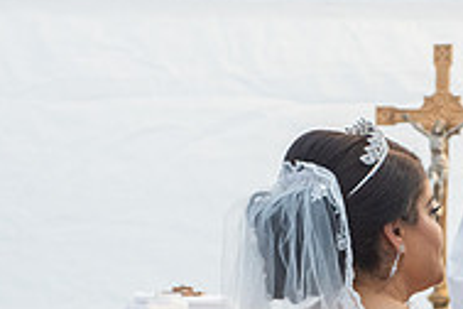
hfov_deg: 4.7
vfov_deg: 3.2
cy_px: 441
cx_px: 400
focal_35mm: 434
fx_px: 5581
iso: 800
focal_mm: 135
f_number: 6.3
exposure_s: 1/125
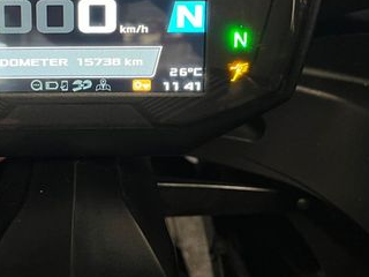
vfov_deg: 27.0
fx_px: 554
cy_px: 25
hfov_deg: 35.9
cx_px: 86
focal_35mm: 52
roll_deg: -4.4
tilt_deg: -36.9
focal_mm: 5.1
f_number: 1.6
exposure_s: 1/50
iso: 80
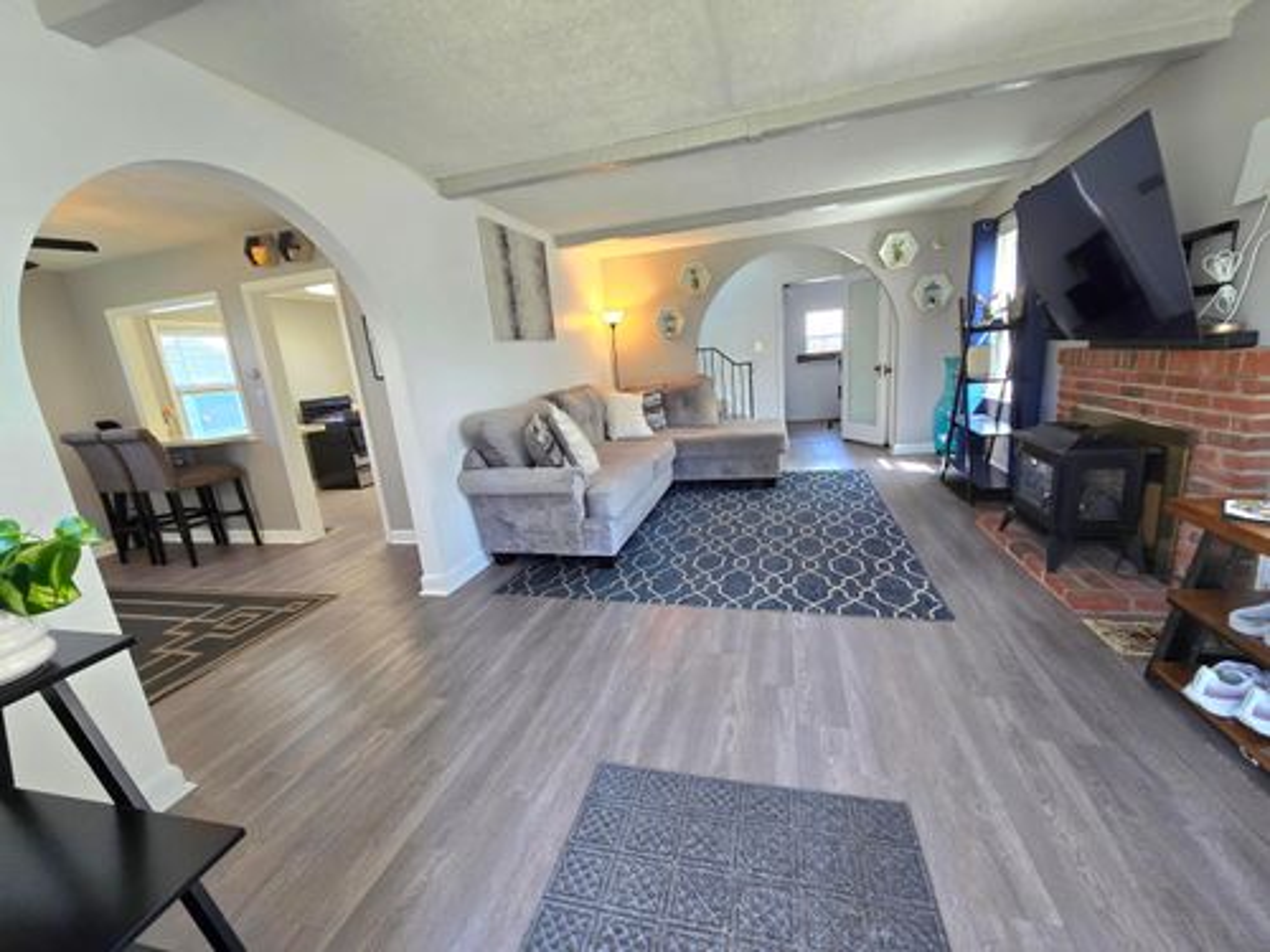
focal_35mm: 13
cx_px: 635
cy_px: 476
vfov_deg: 89.9
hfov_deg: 106.2
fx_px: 477
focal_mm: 2.2
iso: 100
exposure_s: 1/60.2
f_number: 2.2
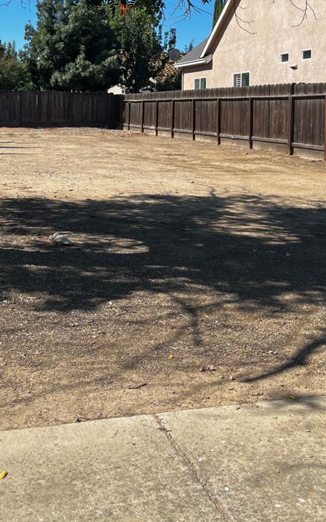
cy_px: 112
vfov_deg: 39.6
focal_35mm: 49
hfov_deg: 26.3
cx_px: 143
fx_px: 697
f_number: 1.6
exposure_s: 1/2632
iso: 50
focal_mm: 5.1
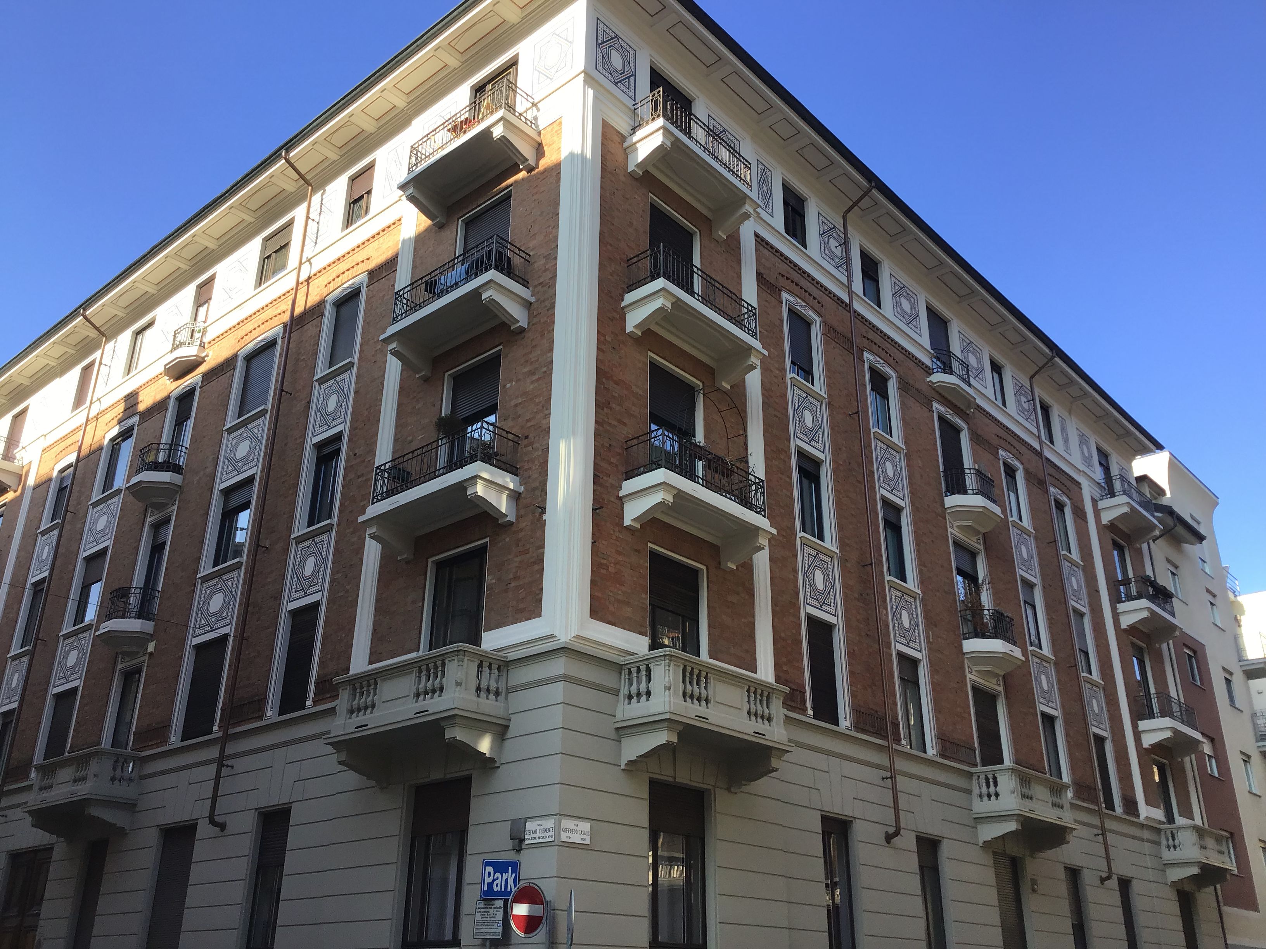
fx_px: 1134
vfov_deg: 45.4
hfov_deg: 58.4
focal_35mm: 31
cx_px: 633
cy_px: 474
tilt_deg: +24.4
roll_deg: -0.4
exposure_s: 1/386
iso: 25
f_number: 2.4
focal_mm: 3.3
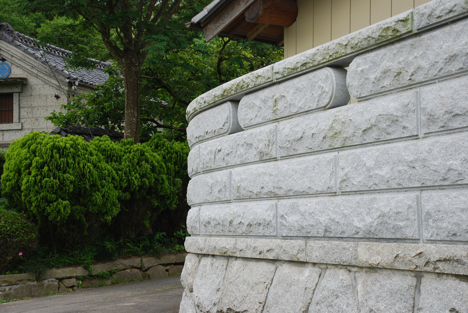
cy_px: 156
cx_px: 234
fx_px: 859
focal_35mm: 66
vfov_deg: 20.7
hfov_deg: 30.5
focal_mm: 44
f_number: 5
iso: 100
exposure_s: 1/200
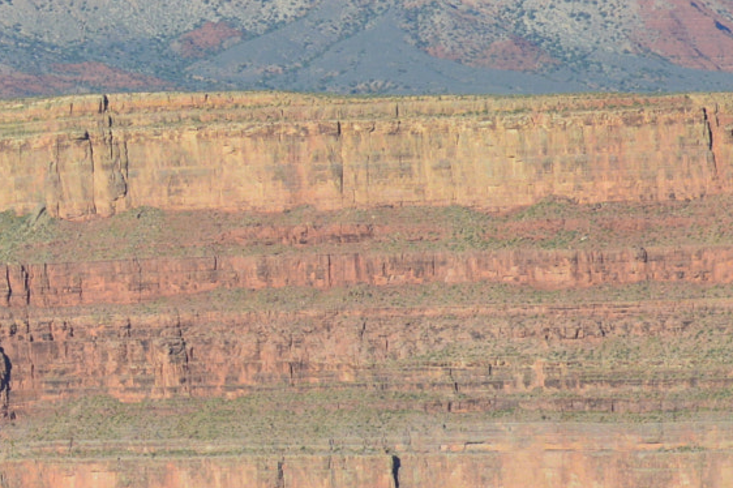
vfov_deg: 4.6
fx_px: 6121
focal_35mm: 301
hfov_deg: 6.8
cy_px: 240
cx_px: -237
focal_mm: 55
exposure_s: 1/320
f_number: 10
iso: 400
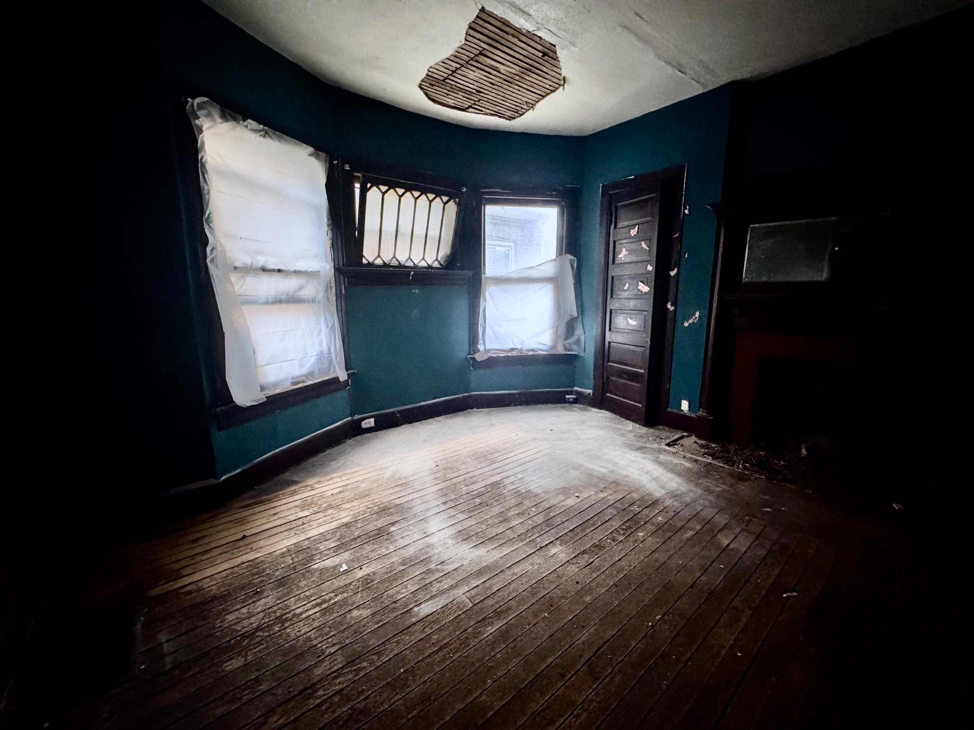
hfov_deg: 102.1
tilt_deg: -11.5
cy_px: 365
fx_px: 394
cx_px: 487
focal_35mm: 14
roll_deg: +0.2
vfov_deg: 85.7
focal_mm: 2.22
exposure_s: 1/60
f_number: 2.2
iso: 800
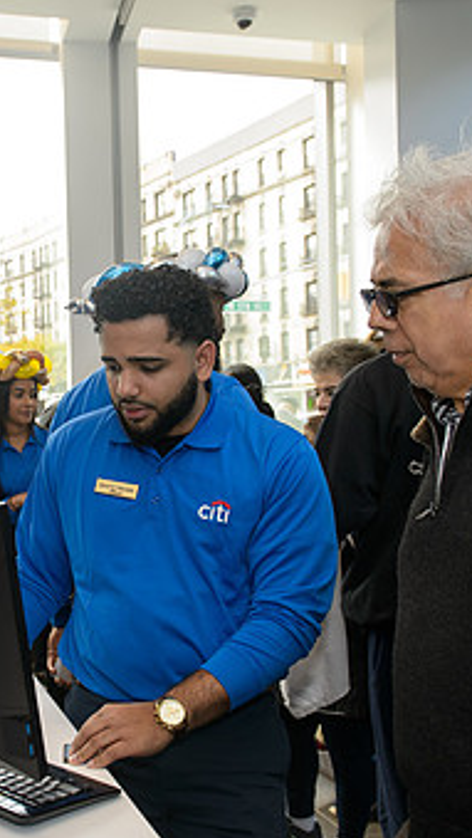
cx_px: 59
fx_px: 956
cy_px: 455
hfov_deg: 26.9
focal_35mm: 43
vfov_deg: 47.3
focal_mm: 24
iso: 400
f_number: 4
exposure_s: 1/125
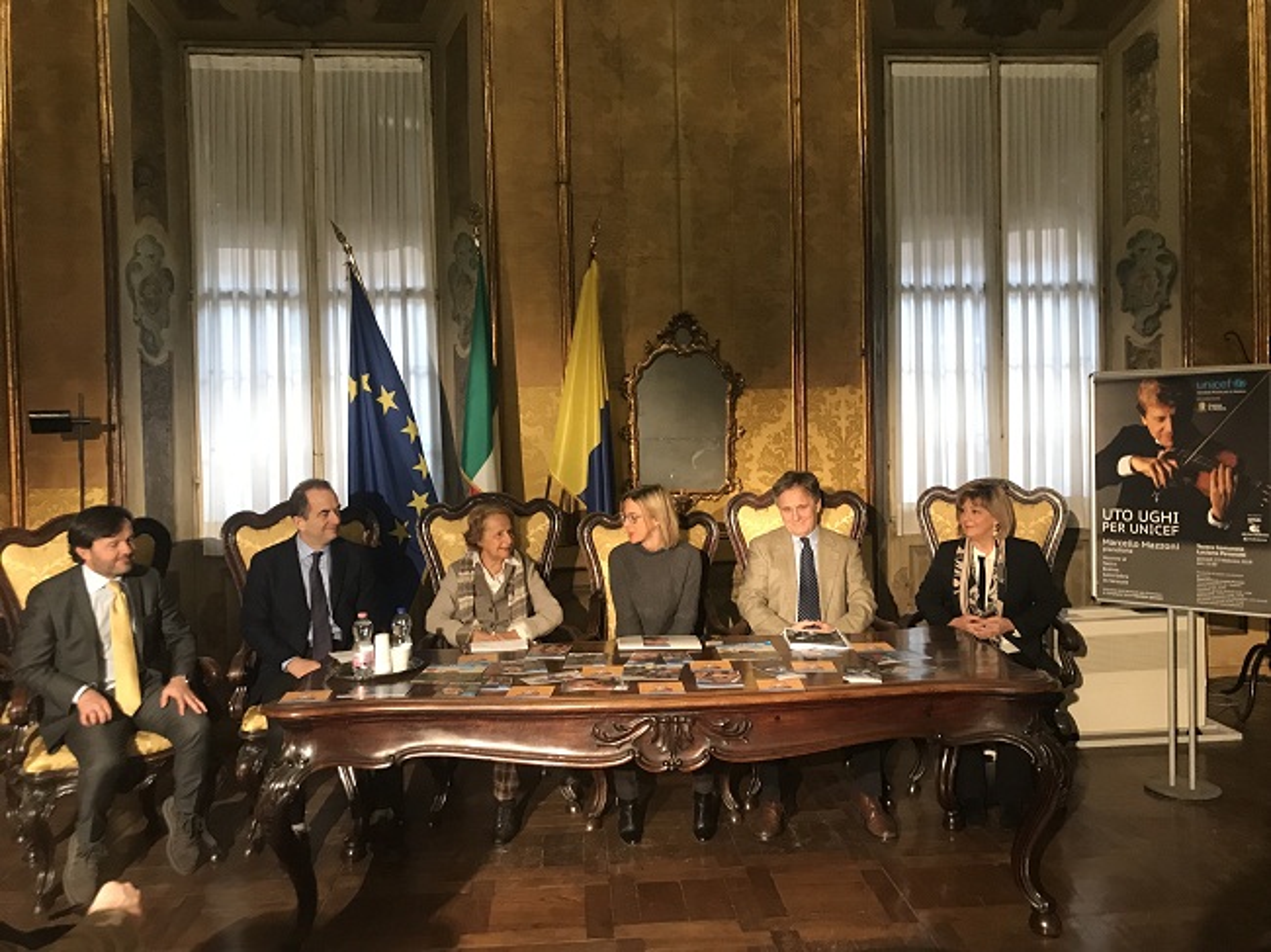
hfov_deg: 63.5
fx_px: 1028
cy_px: 476
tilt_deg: -1.7
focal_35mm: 28
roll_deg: +2.9
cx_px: 636
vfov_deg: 49.7
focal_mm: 3.99
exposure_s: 1/17
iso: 100
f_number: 1.8
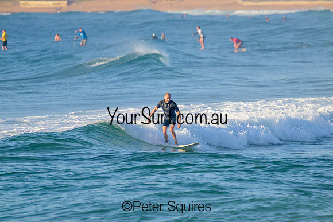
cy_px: 111
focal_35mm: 800
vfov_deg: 1.7
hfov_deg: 2.6
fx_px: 7401
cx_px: 166
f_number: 11
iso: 1600
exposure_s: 1/2000
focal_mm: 800
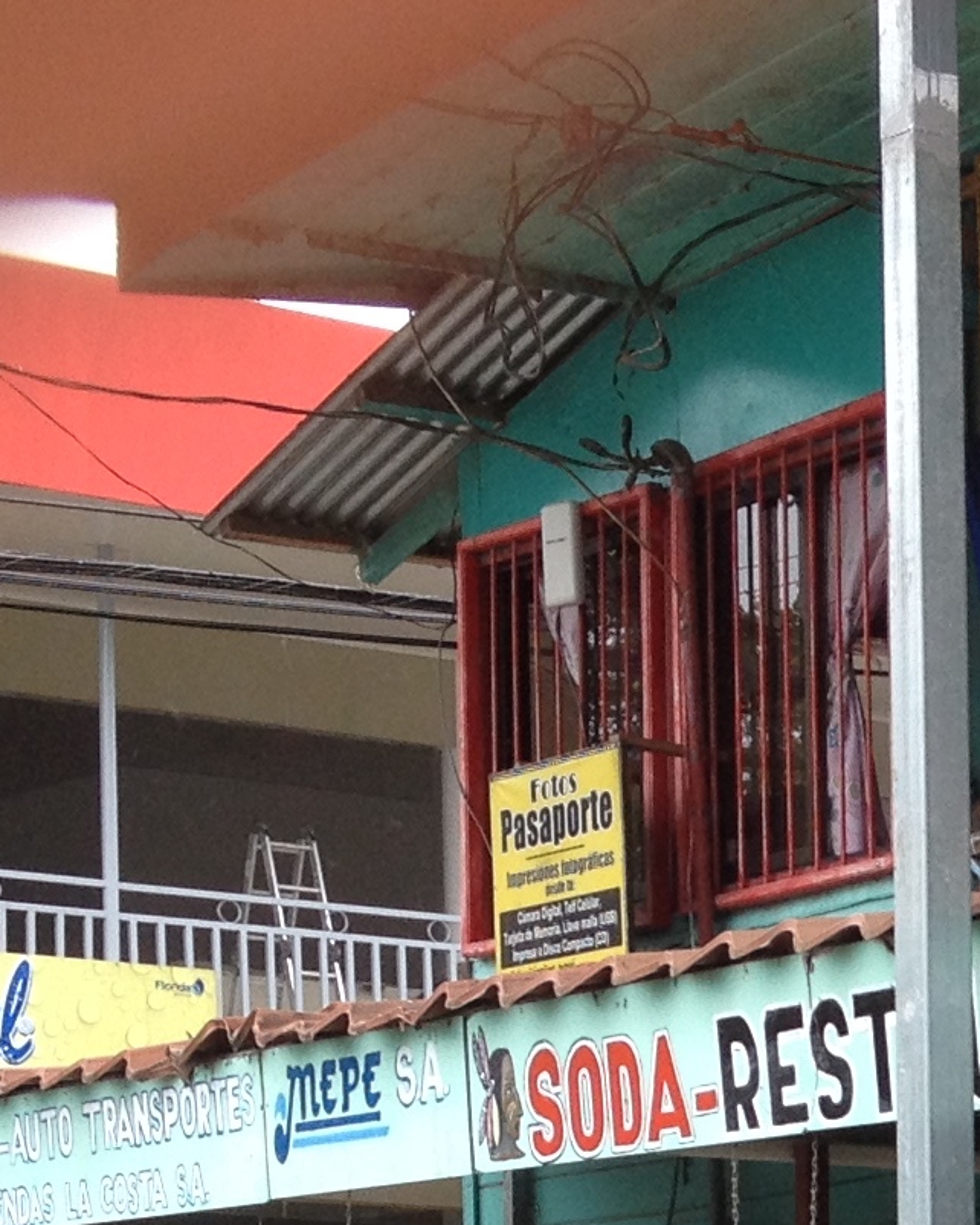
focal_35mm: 139
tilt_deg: -4.3
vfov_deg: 13.3
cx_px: 1549
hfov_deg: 10.6
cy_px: 1666
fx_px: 5038
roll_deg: +0.8
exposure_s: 1/203
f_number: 2.4
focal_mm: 4.28
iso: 50
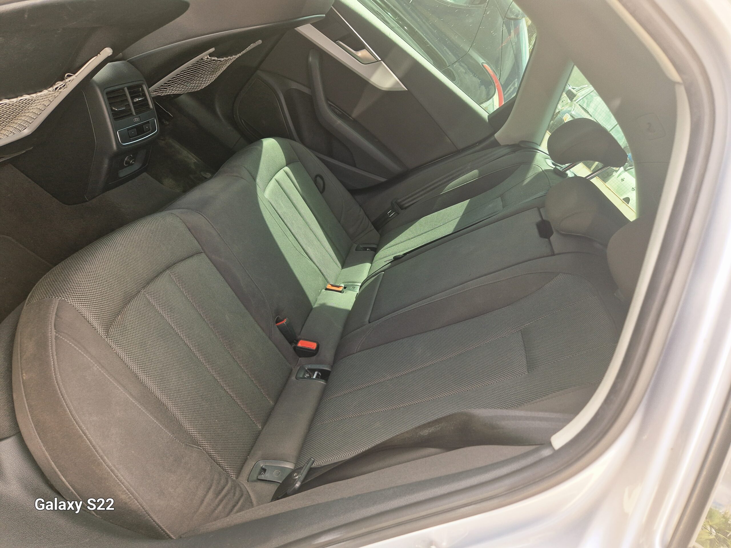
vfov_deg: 58.9
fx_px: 486
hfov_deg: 73.9
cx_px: 366
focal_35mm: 23
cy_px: 274
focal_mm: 5.4
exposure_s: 1/180
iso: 50
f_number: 1.8
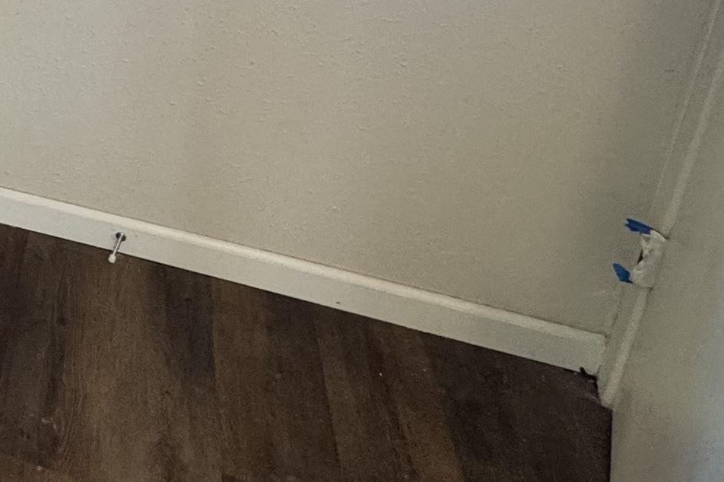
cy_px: -185
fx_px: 945
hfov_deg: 30.7
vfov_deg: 24.2
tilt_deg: -16.4
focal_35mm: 47
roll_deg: +1.5
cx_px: -265
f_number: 2.2
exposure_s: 1/60
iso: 160
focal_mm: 2.22
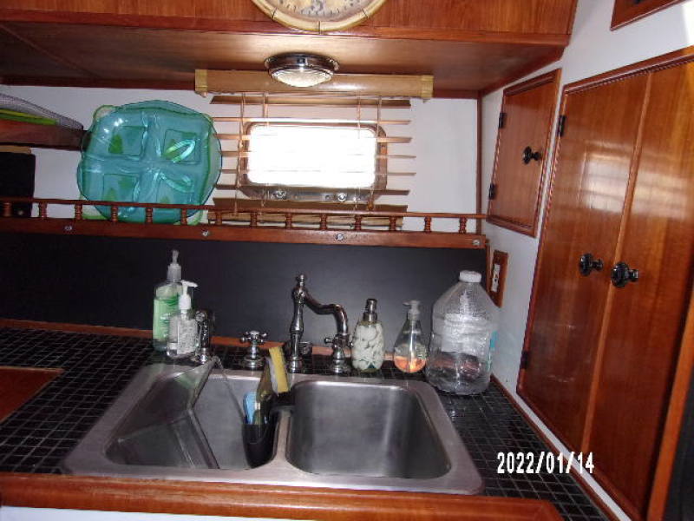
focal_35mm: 27
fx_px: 541
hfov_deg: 65.3
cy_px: 260
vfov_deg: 51.4
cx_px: 347
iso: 200
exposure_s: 1/34
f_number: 3
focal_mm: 4.9
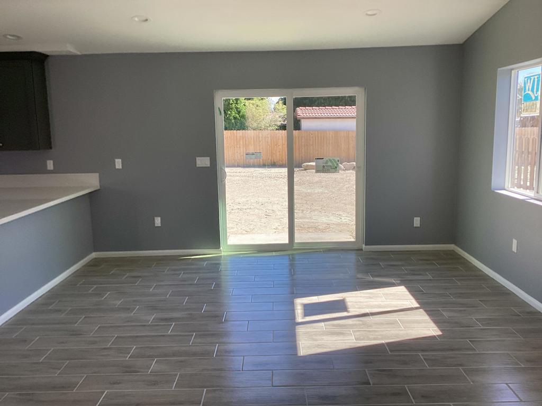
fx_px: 485
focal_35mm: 31
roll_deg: +1.6
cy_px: 203
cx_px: 271
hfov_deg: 58.4
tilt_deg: -7.3
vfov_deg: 45.4
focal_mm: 3.3
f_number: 2.4
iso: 25
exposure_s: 1/120
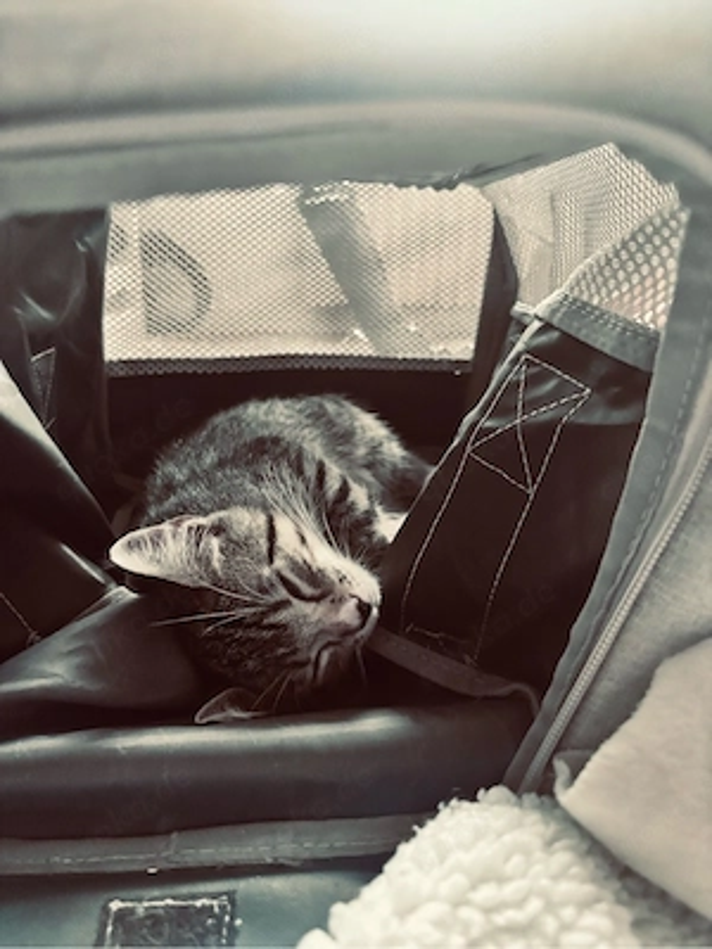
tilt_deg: -18.5
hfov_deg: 53.1
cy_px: 474
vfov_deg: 67.3
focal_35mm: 26
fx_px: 713
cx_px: 356
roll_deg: -0.6
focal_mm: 5.96
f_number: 1.6
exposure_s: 1/29
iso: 640
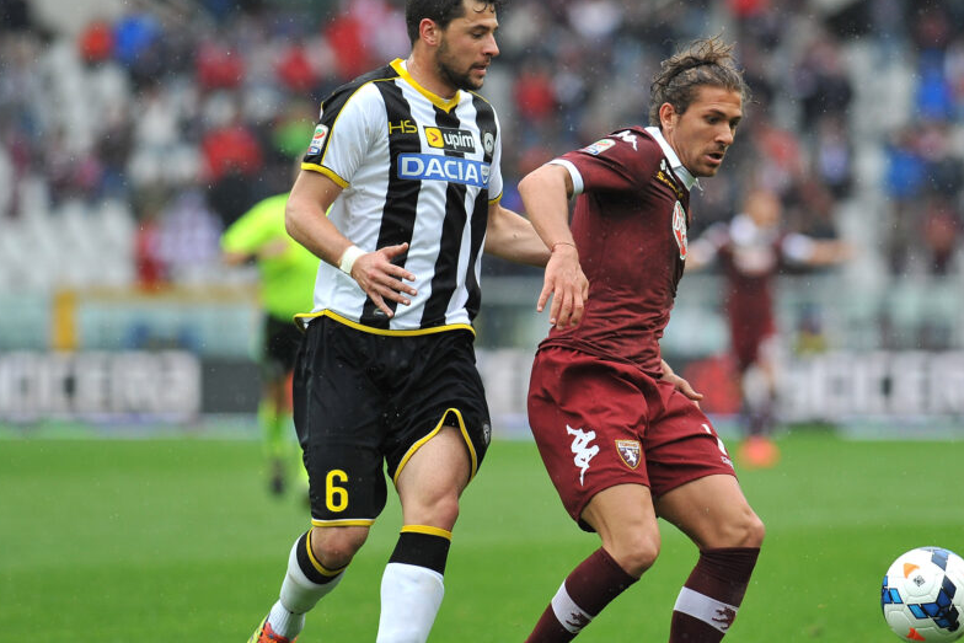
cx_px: 572
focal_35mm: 392
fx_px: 10498
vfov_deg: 3.5
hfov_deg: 5.3
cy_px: 365
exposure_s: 1/1600
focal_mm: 300
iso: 800
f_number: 4
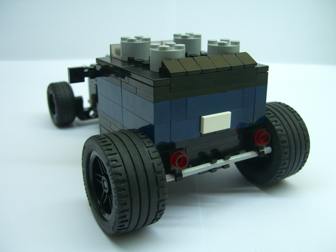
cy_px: 126
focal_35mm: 38
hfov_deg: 49.0
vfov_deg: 37.7
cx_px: 168
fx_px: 369
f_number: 2.8
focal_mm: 7.9
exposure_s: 1/80
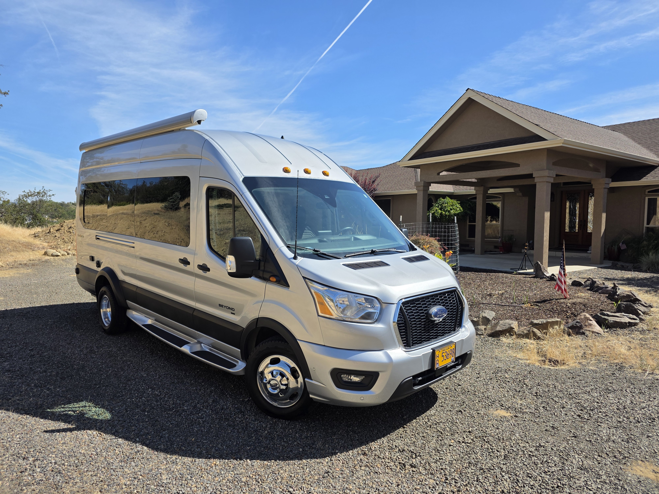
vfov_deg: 58.9
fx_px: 438
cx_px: 330
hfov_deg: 73.9
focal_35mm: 23
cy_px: 247
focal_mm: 6.3
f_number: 1.7
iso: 80
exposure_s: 1/5017
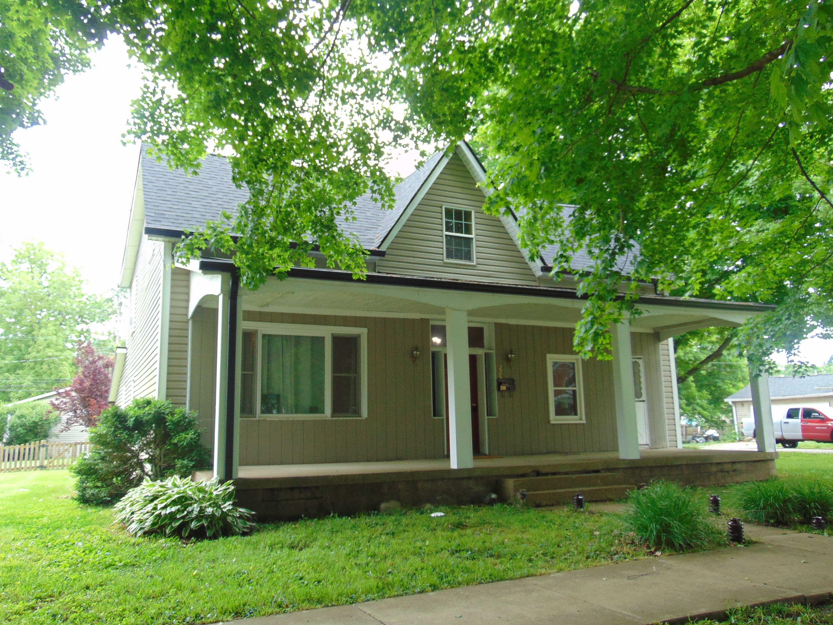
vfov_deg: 51.4
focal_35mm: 27
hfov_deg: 65.3
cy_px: 311
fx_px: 650
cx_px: 393
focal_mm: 4.5
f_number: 3
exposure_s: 1/30
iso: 80
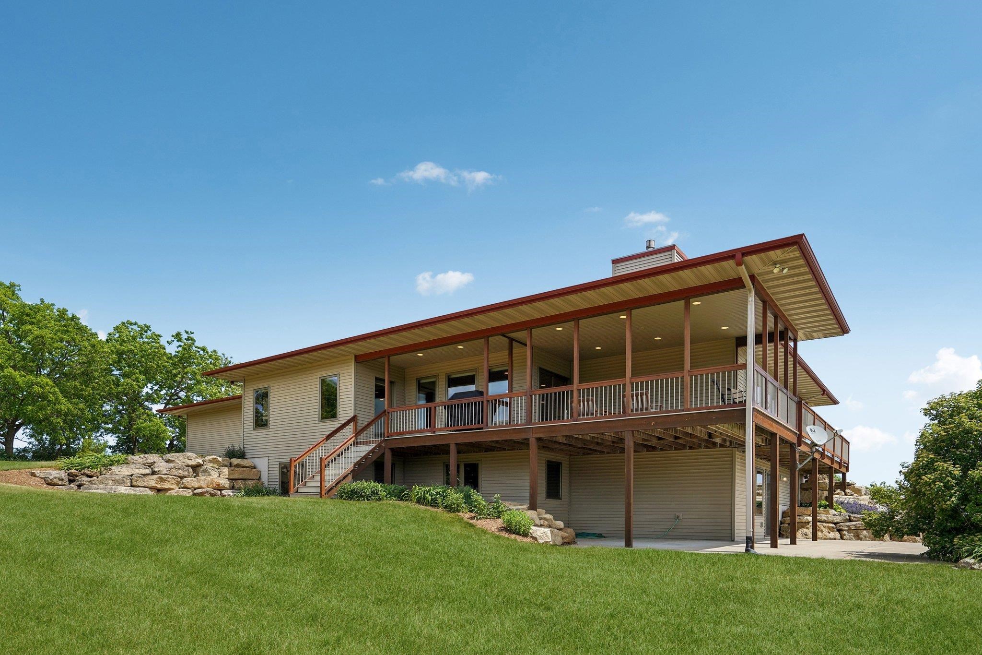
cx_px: 491
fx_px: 545
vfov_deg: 61.9
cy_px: 328
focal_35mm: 20
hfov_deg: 84.0
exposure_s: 1/200
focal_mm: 20
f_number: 8
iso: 100
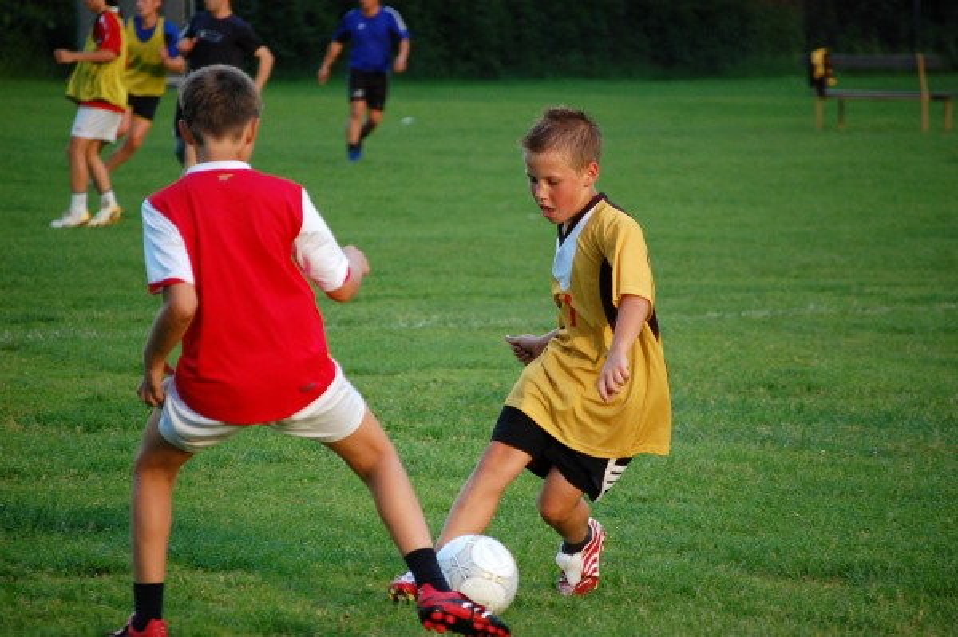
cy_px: 318
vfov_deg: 5.7
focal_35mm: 240
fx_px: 6381
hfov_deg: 8.6
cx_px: 479
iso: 640
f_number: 5.3
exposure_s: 1/500
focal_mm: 160
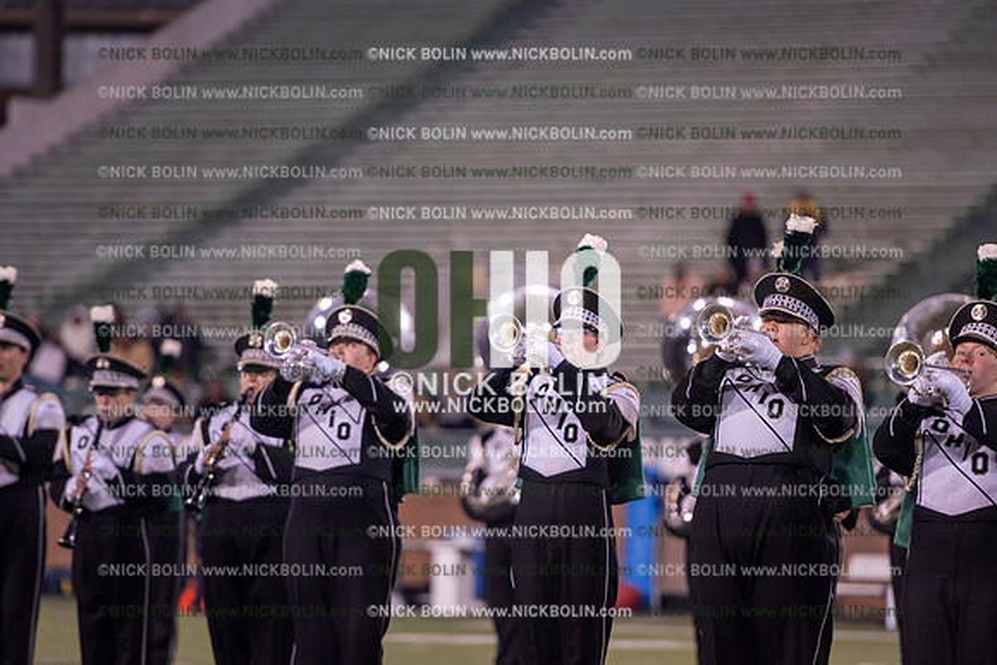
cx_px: 498
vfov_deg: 7.0
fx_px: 5401
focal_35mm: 195
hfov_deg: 10.5
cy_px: 332
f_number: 2.8
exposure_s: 1/1250
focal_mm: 195
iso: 2500
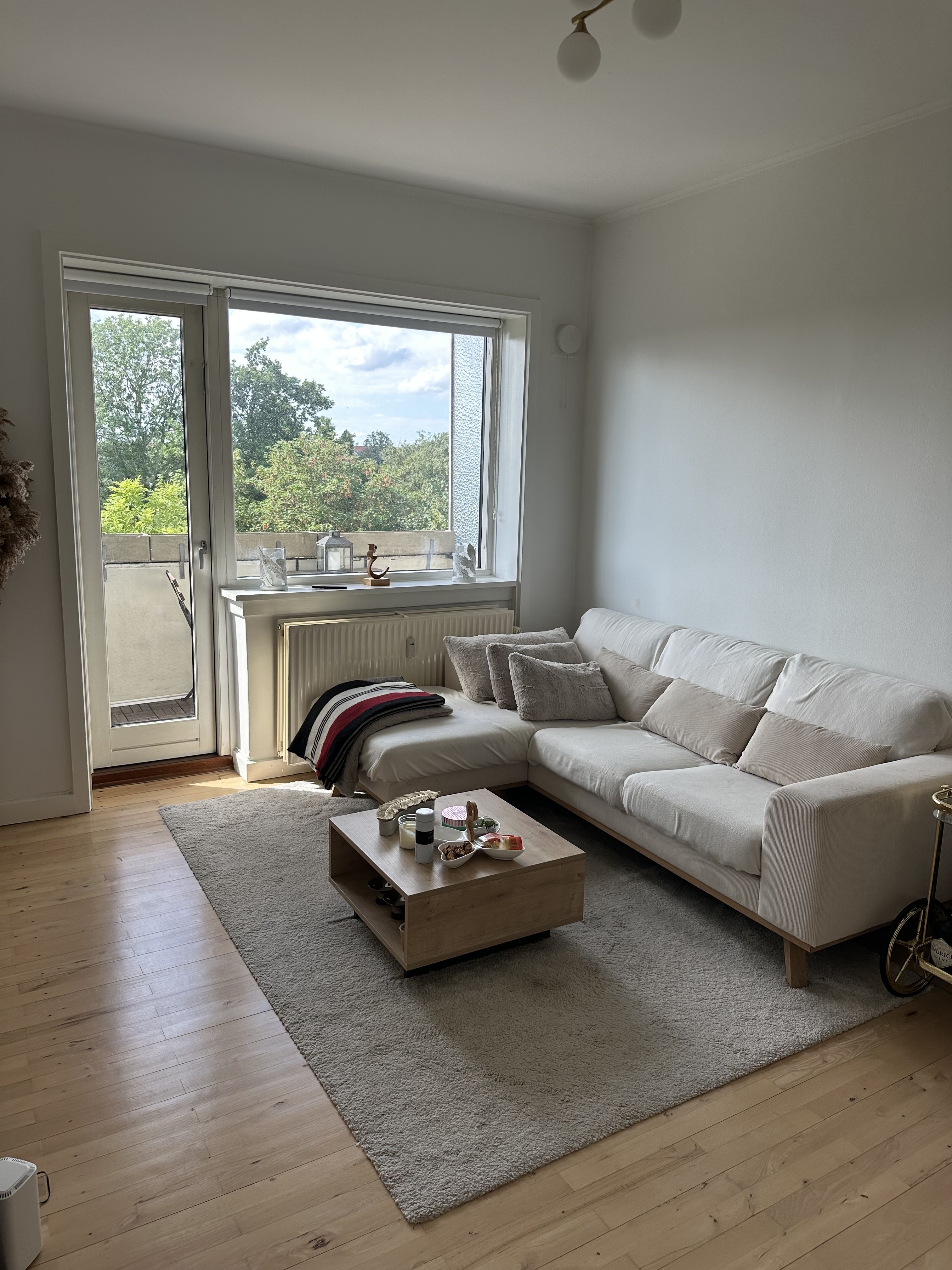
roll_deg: -3.4
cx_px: 476
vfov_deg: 71.6
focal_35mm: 24
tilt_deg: -9.8
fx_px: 880
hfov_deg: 56.8
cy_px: 635
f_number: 1.78
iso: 80
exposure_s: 1/469
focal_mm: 6.86
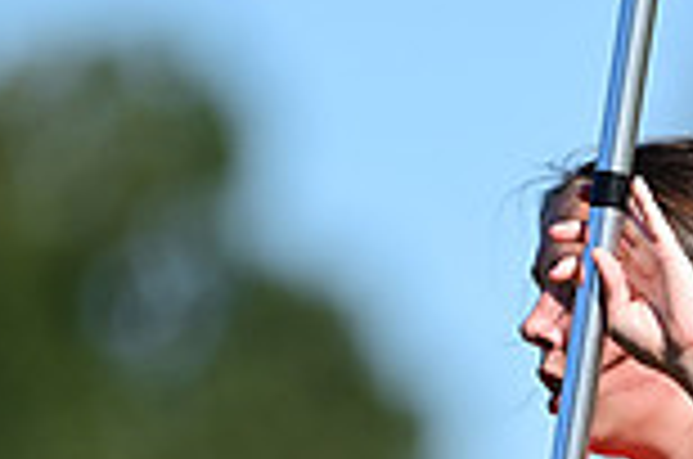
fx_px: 21765
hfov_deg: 1.8
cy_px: 729
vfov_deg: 1.2
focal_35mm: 1133
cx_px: 837
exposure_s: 1/1600
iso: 100
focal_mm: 300
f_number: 2.8
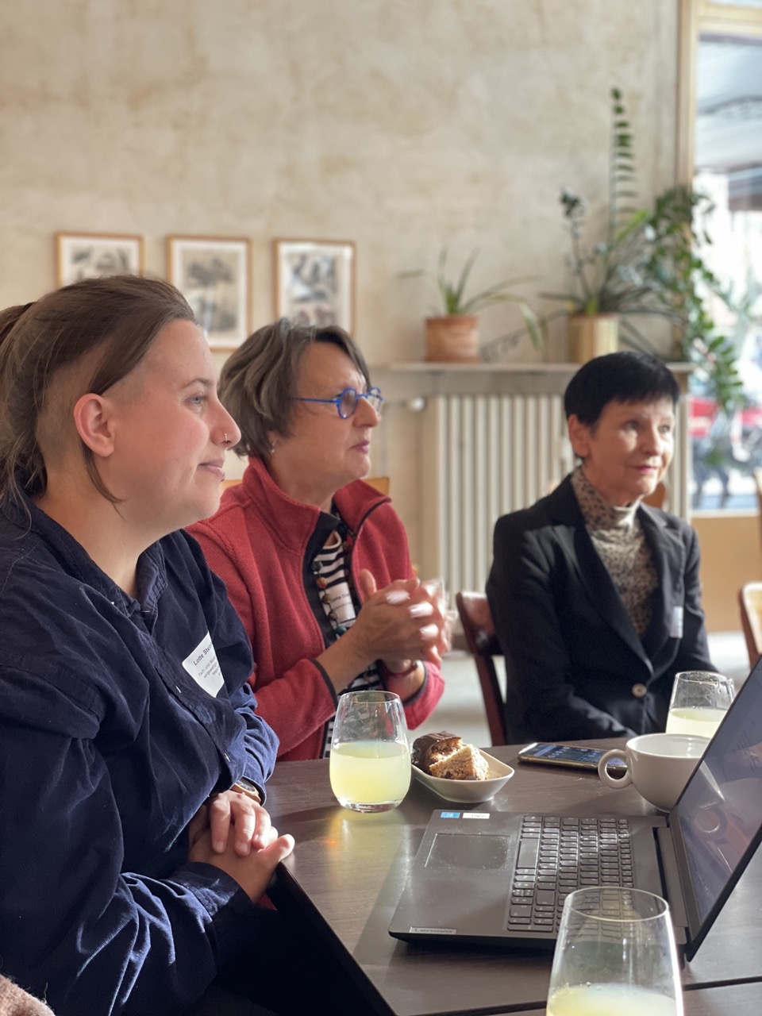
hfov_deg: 28.0
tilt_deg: -4.1
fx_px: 1526
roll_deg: +1.7
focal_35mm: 52
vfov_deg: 36.8
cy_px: 508
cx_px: 381
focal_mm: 6
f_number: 2
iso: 200
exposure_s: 1/33
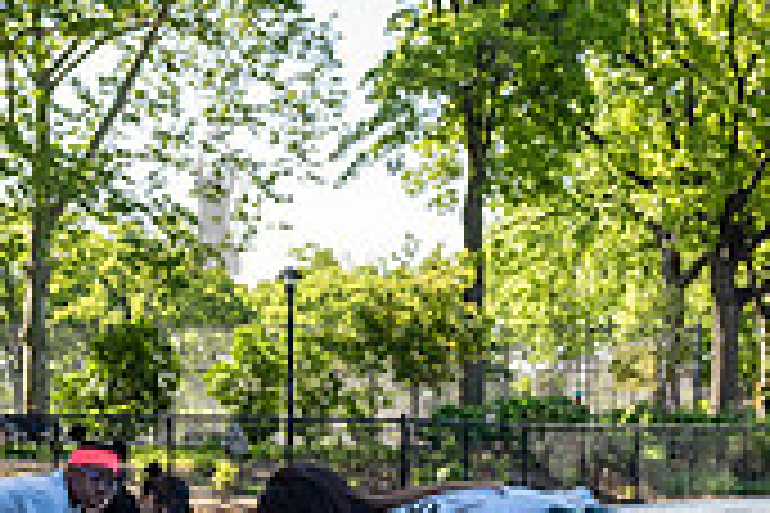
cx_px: 212
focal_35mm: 82
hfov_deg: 24.5
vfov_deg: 15.9
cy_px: 632
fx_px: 1754
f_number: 4.5
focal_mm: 24
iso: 400
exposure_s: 1/640
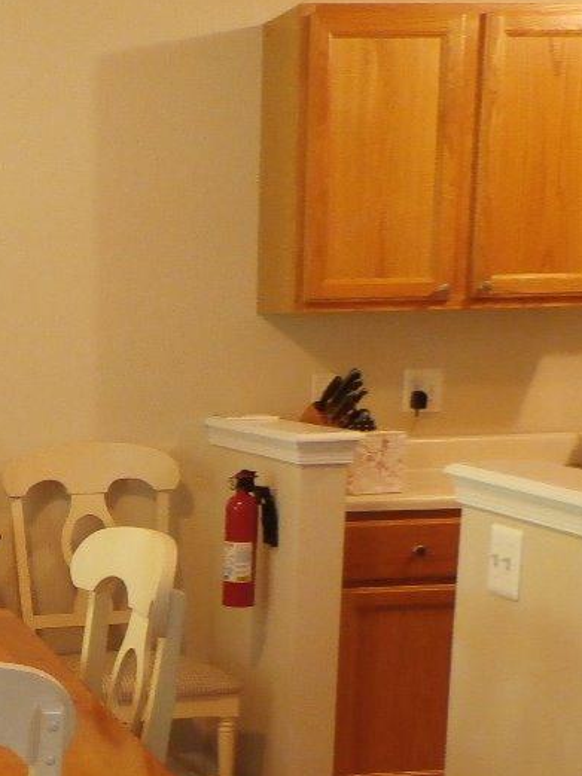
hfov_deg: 20.2
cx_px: -77
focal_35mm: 69
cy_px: 737
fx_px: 1548
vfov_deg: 26.9
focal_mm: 4.5
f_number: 3
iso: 400
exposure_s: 1/15
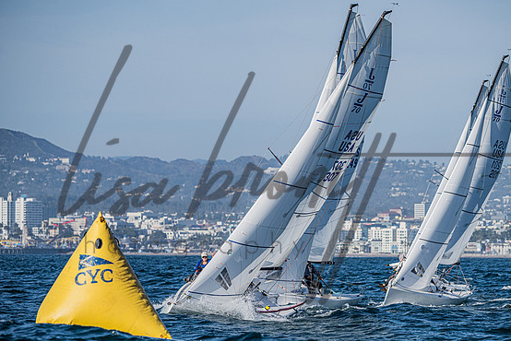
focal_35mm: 256
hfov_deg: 8.0
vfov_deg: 5.4
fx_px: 3636
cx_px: 303
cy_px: 209
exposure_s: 1/3200
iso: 320
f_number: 5.6
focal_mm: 195
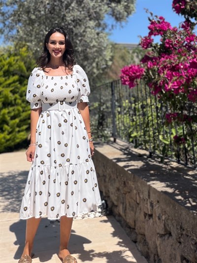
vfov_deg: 60.0
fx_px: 228
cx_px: 98
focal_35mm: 30
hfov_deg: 46.8
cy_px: 132
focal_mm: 2.71
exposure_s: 1/1742
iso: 32
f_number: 1.9
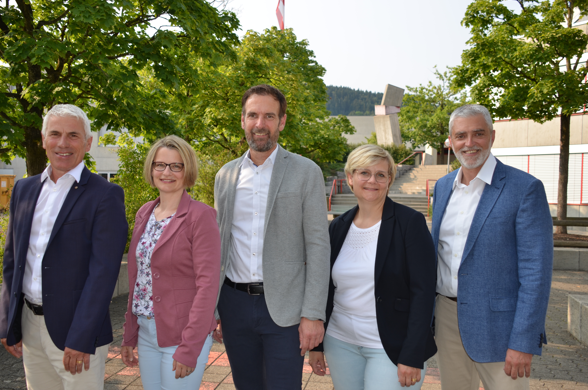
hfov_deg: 48.5
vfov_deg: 33.3
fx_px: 652
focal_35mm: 40
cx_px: 288
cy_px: 198
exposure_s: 1/250
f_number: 5
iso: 100
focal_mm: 26
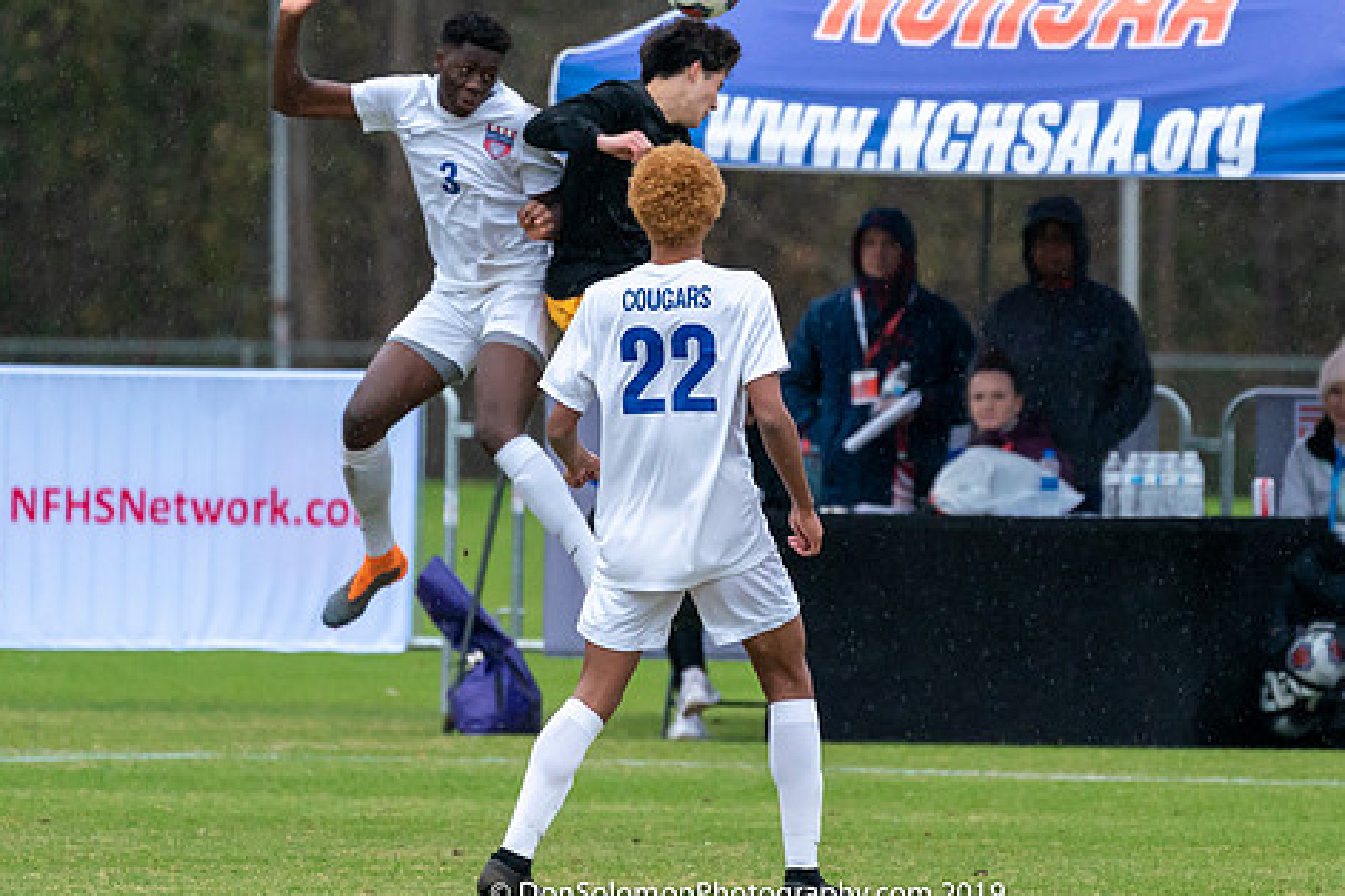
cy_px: 501
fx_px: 29849
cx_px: 904
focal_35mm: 799
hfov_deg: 2.6
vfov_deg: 1.7
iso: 2500
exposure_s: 1/800
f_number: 5.6
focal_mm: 400
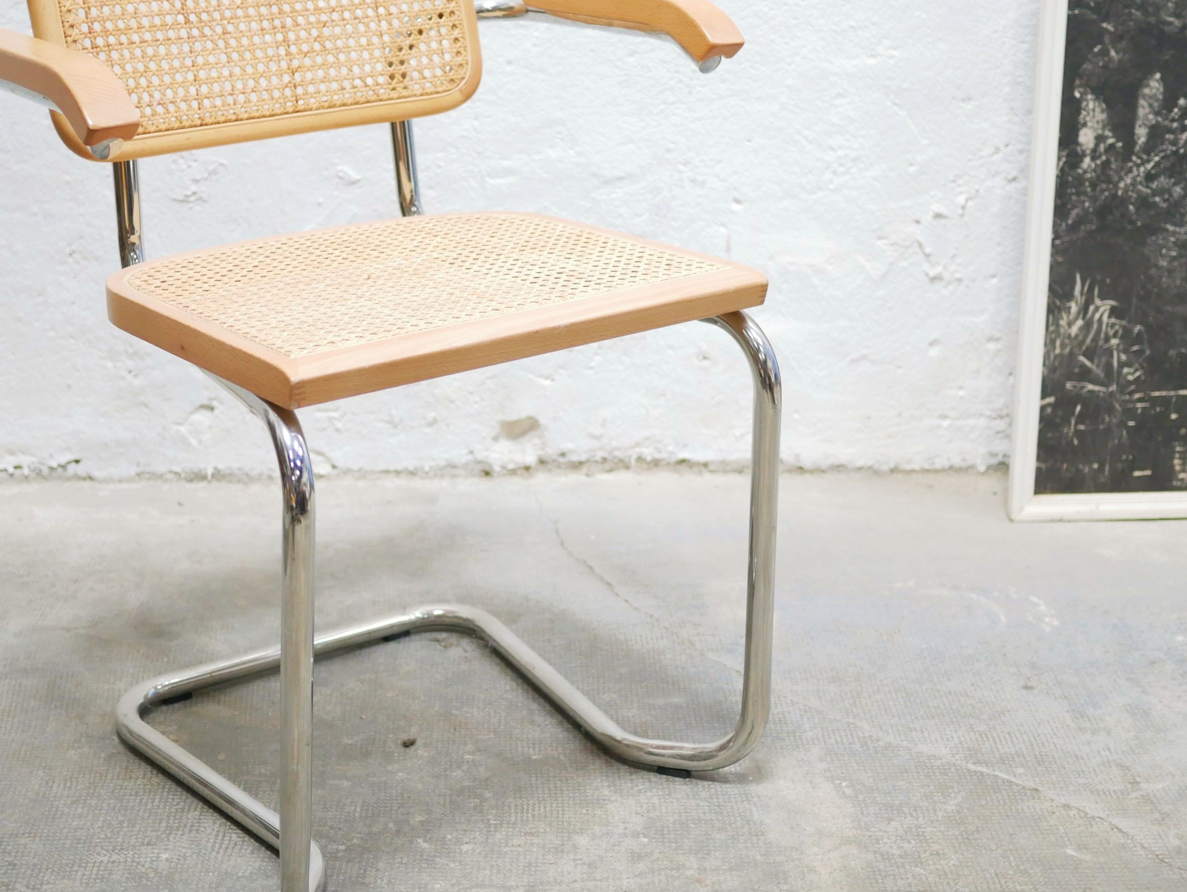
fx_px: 1921
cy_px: 394
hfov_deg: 34.3
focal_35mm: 56
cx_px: 537
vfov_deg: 26.1
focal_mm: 20
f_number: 1.7
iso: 800
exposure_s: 1/60
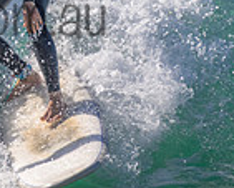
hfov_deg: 0.6
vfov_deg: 0.5
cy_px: -2
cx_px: -70
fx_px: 21449
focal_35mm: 3095
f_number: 11
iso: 1000
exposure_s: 1/1600
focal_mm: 800
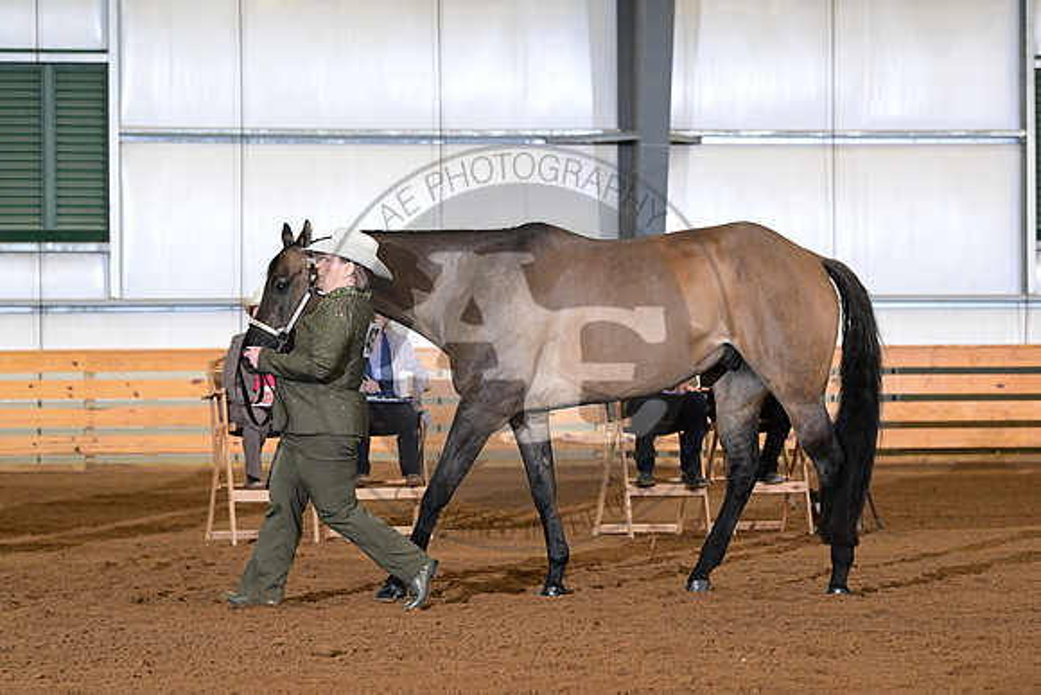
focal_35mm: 135
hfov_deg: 15.2
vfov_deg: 10.2
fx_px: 3904
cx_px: 520
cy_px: 348
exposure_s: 1/200
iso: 2500
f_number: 5.6
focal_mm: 135
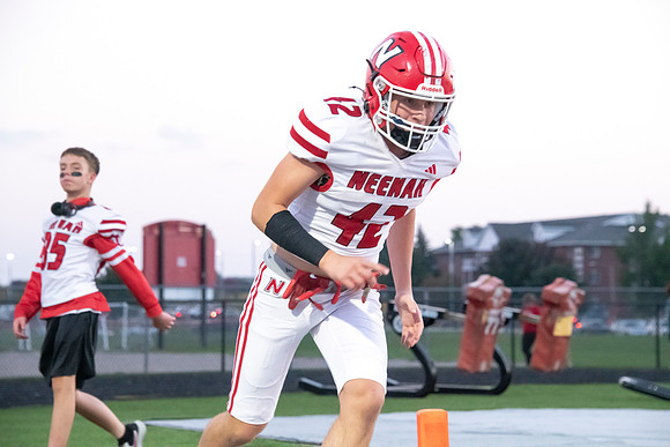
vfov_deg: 10.2
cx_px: 335
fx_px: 2513
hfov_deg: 15.2
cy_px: 224
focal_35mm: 135
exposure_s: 1/320
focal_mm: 135
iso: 10000
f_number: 7.1
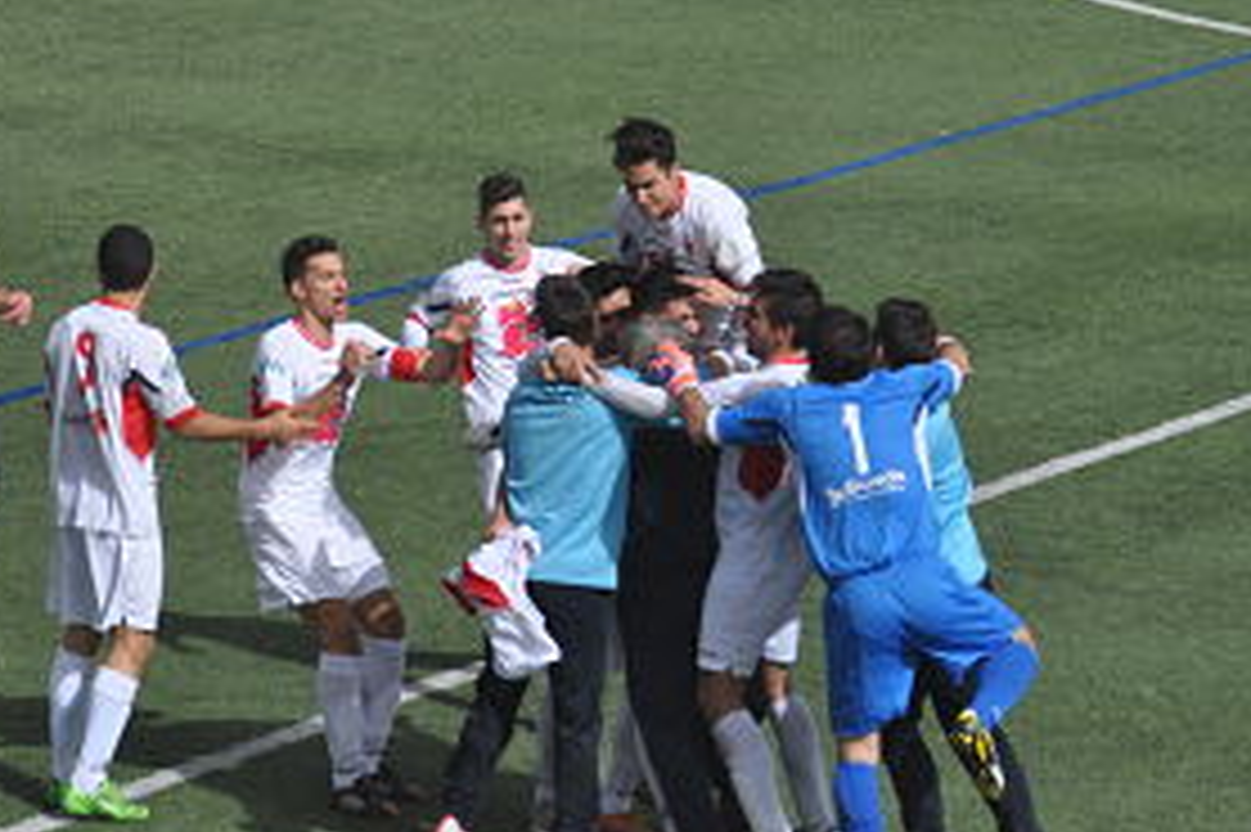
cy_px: 261
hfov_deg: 8.2
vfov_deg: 5.5
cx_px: 436
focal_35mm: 250
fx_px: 8682
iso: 400
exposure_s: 1/1600
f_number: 7.1
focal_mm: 116
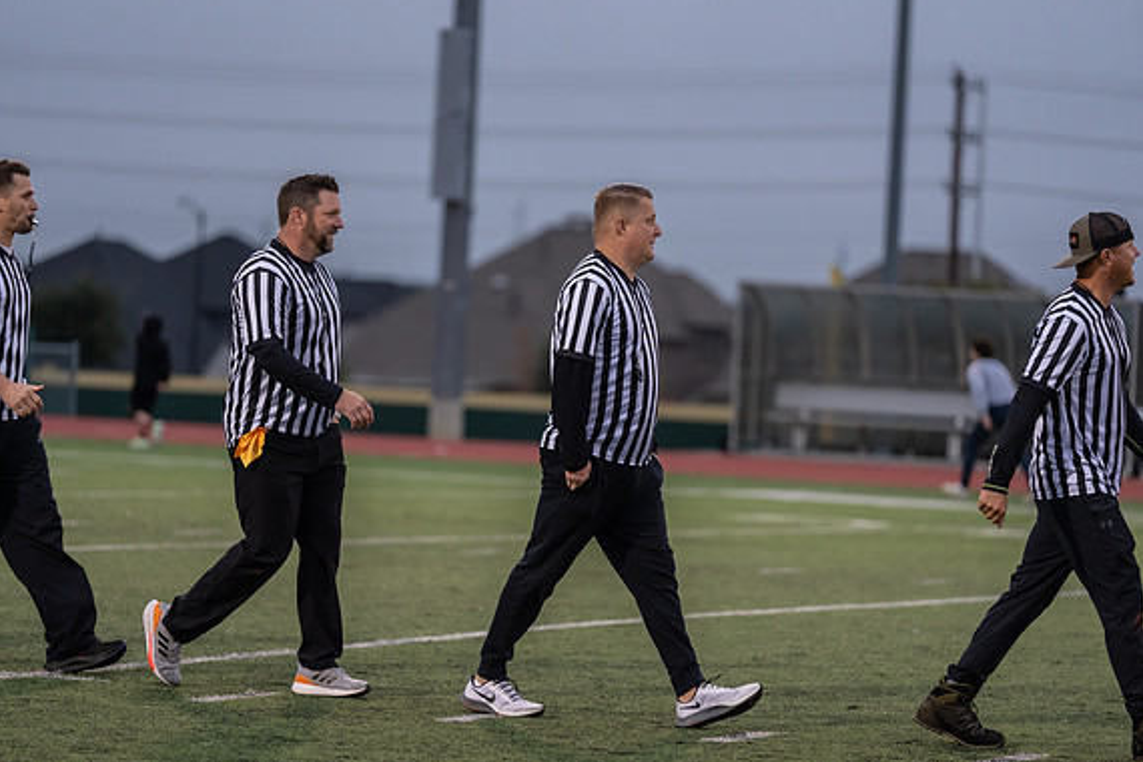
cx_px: 563
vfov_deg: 7.9
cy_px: 378
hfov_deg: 11.9
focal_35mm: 173
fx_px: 5492
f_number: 2.8
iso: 1600
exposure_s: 1/1000
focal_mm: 170
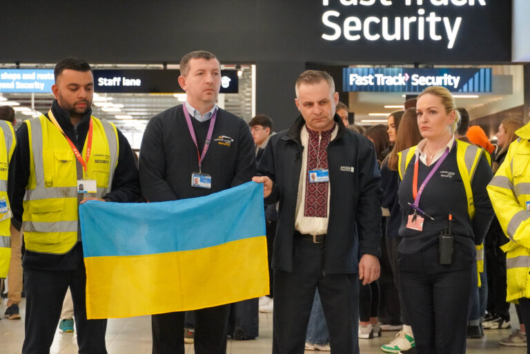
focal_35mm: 105
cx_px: 265
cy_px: 177
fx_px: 1546
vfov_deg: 13.0
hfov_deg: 19.5
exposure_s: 1/125
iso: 6400
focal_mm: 70
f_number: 5.6
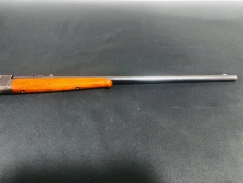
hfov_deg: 67.3
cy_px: 92
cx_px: 122
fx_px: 183
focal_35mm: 26
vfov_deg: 53.1
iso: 640
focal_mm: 5.96
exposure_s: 1/40
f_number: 1.6
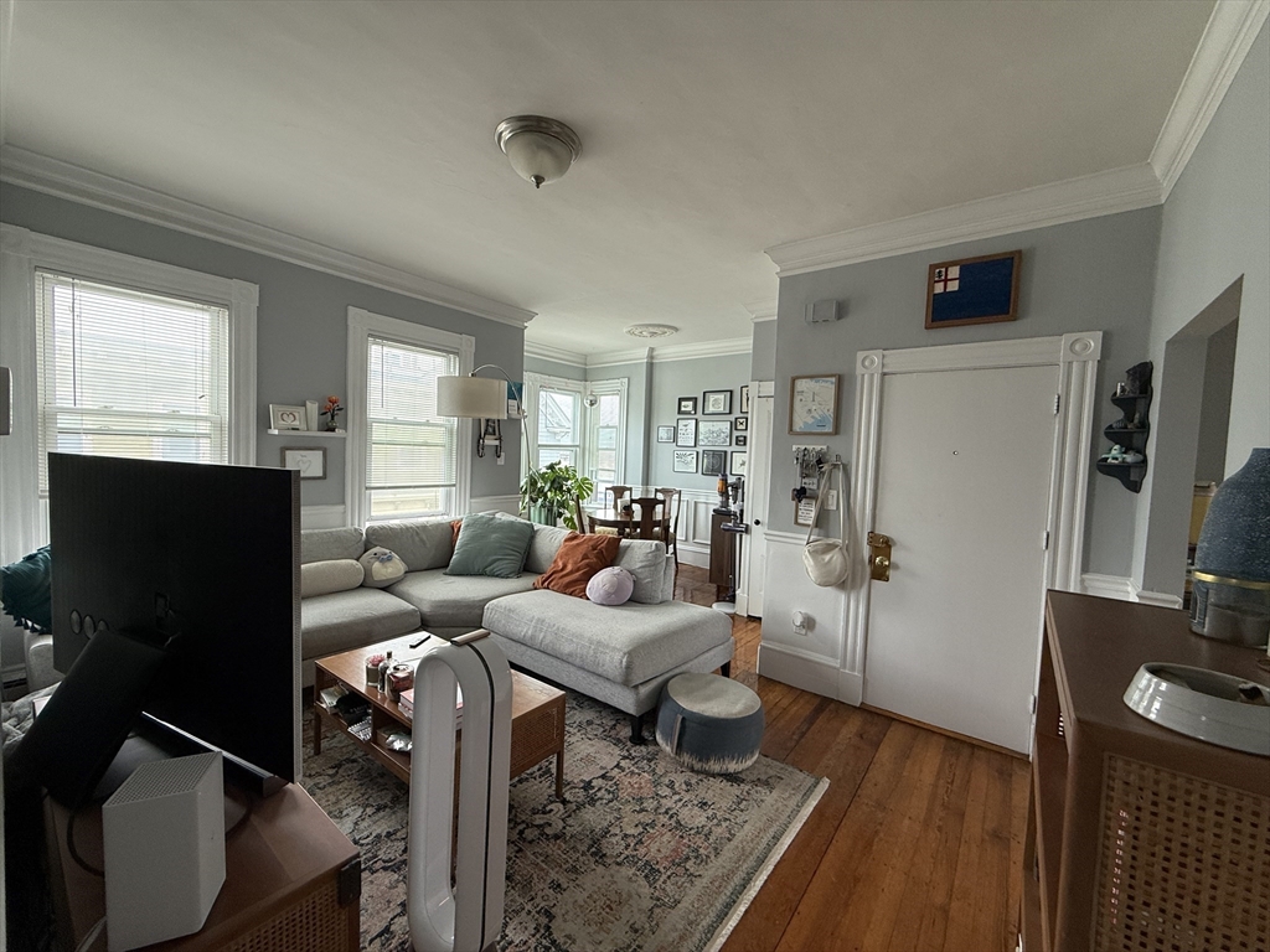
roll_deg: -2.1
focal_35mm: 14
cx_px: 635
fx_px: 514
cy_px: 476
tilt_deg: -2.0
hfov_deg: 102.1
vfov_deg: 85.7
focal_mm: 2.22
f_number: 2.2
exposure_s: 1/99
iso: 100
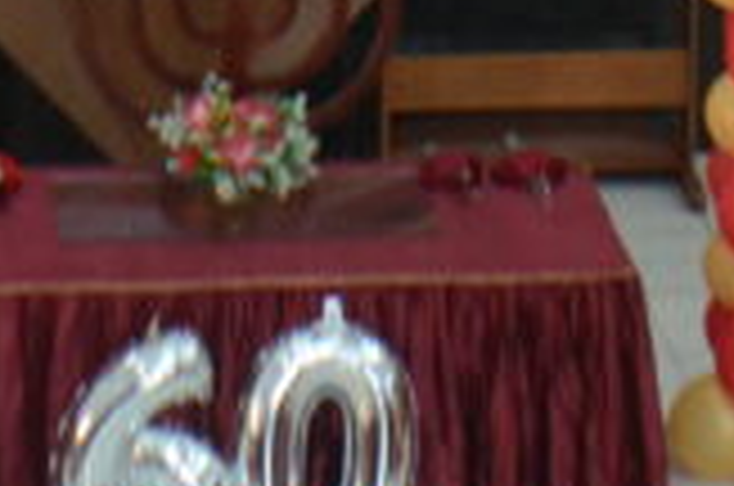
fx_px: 5454
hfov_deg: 7.7
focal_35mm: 268
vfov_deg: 5.1
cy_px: -281
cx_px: 347
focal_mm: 38
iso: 1400
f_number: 4
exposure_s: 1/80
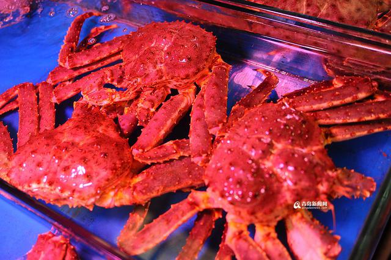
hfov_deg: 42.8
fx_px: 499
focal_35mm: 46
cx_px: 196
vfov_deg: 29.2
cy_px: 130
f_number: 2.8
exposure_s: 1/125
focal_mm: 46
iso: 640
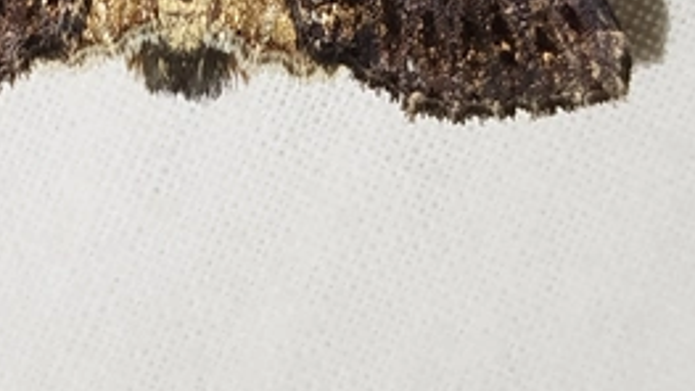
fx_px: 2930
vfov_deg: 7.4
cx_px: 201
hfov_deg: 13.5
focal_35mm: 159
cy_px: -296
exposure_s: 1/50
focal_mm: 5.31
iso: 80
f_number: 1.7
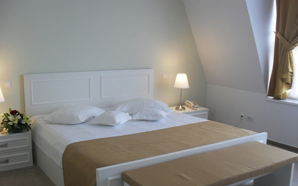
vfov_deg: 33.6
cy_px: 103
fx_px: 309
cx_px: 151
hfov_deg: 51.5
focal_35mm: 38
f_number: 3.2
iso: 100
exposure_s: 1/60
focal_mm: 6.3
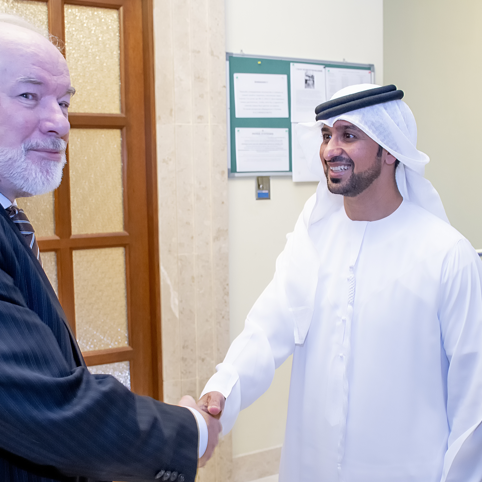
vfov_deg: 39.2
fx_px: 677
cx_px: 243
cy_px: 242
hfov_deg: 39.2
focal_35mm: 43
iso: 2000
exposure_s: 1/80
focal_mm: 22
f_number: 4
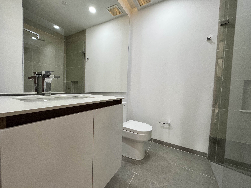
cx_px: 126
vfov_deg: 85.7
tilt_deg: -2.0
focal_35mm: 14
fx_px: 102
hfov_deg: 102.1
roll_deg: -0.7
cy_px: 94
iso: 250
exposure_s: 1/99
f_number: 2.2
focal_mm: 2.22
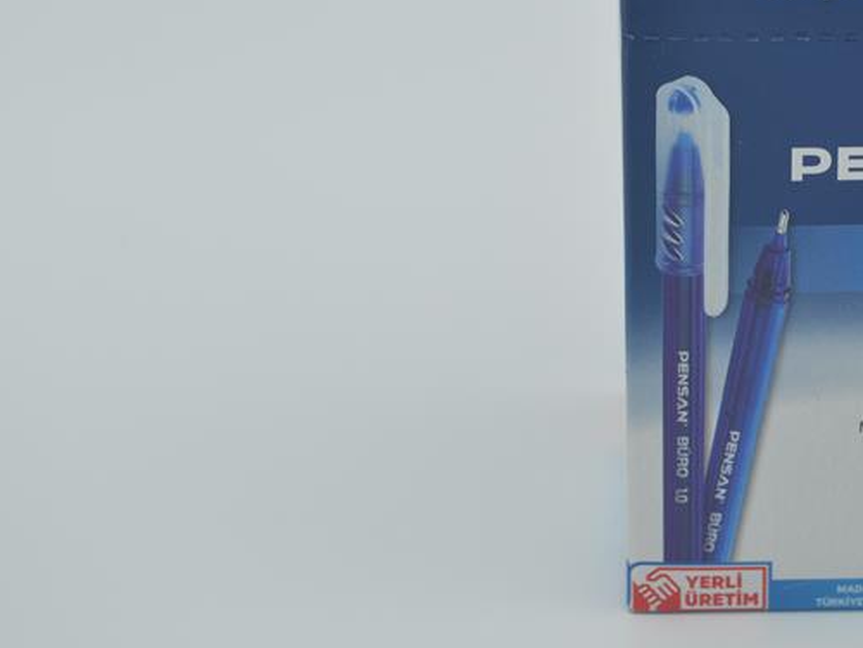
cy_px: 119
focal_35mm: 101
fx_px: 2517
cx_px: 846
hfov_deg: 19.0
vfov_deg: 14.6
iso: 100
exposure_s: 1/80
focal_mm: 35
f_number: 6.3
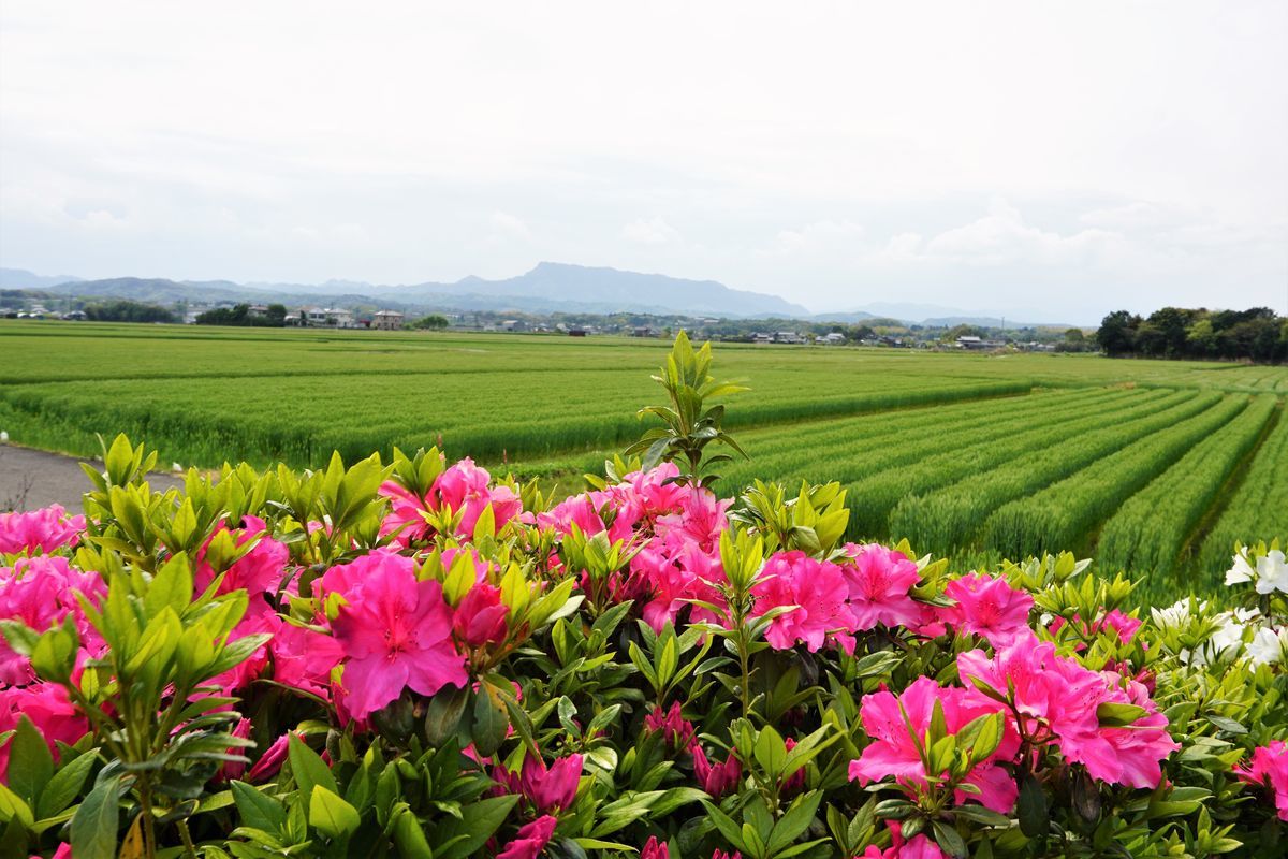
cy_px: 430
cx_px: 644
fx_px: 1234
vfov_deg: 38.4
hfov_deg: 55.1
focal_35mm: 34
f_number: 11
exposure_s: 1/160
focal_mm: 23
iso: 100
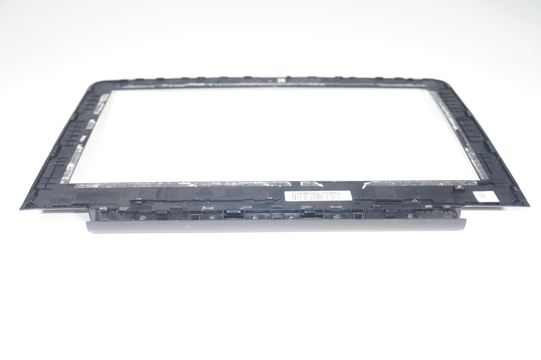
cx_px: 270
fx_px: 586
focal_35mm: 39
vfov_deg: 34.1
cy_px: 180
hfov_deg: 49.6
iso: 500
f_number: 5
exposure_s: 1/50
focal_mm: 26
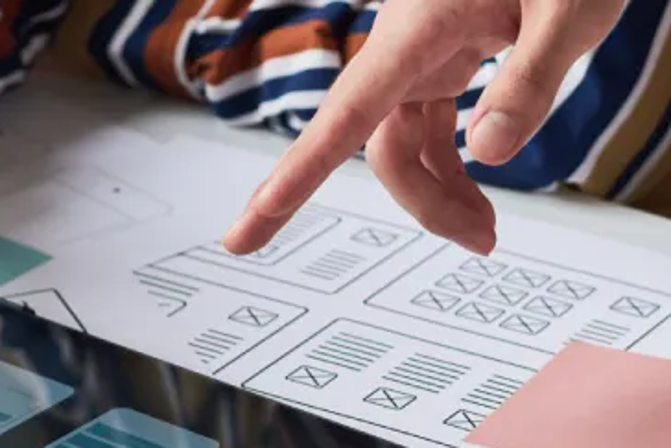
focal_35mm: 191
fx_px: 3561
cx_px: 258
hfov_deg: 10.8
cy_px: 155
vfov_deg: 7.2
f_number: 3.5
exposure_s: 1/160
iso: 800
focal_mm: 58
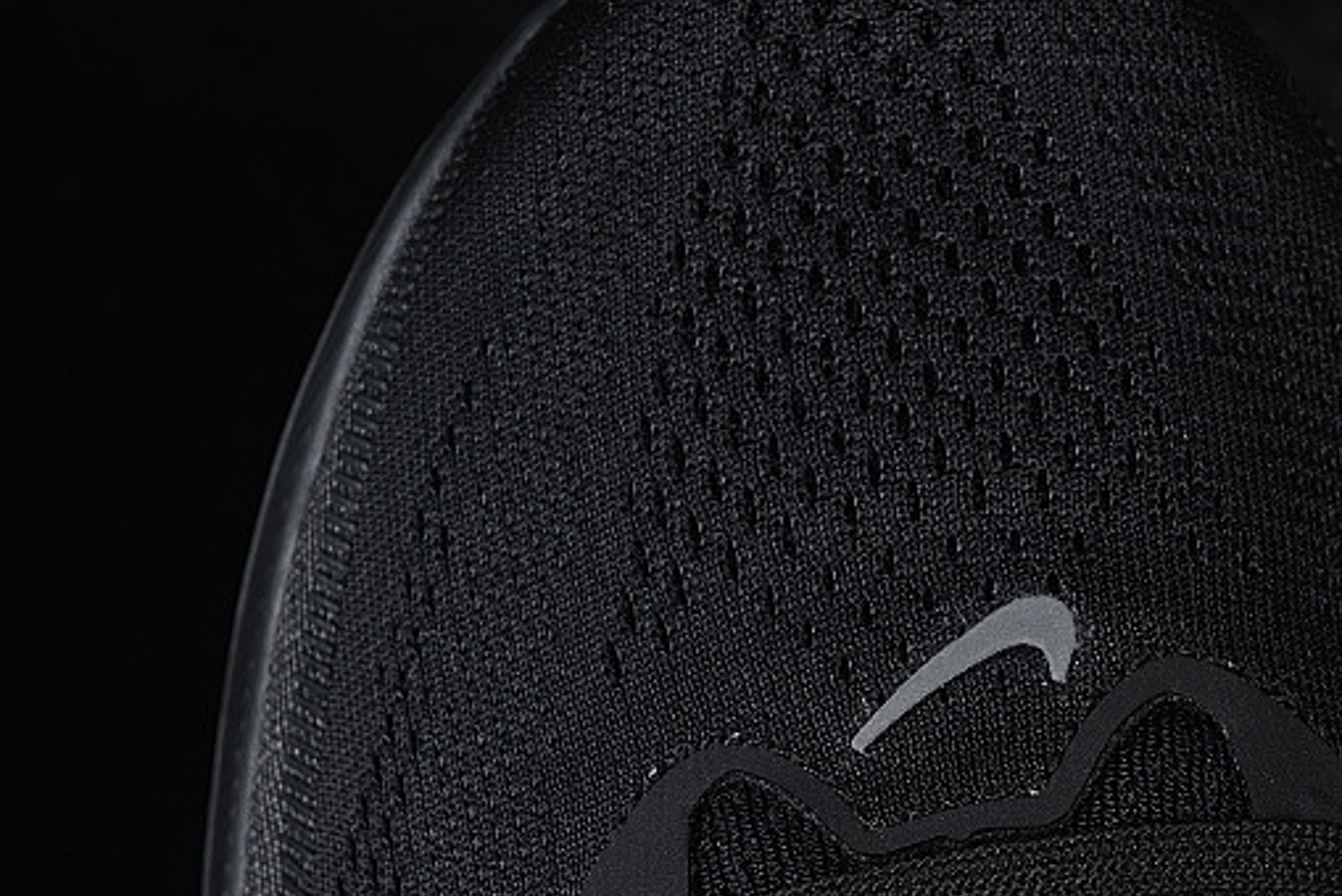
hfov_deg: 12.9
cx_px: 907
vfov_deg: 8.6
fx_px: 5930
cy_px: 701
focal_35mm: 159
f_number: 6.3
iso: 160
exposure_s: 1/50
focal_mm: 50
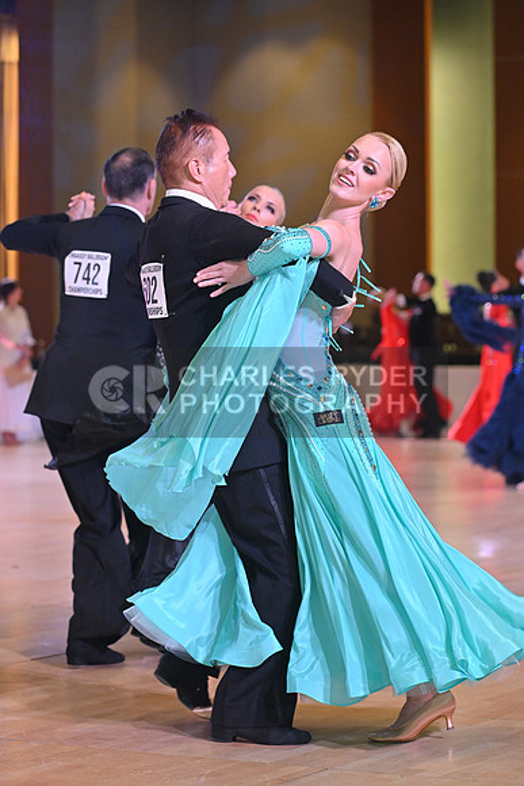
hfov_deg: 11.8
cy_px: 393
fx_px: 2531
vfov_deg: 17.6
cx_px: 262
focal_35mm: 116
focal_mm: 116
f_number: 5
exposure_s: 1/400
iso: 3200
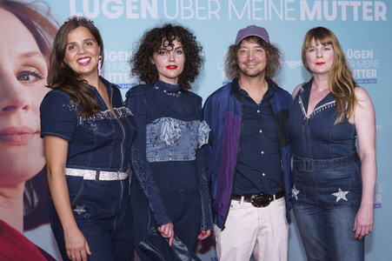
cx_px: 205
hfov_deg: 38.0
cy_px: 132
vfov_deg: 25.8
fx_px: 569
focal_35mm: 52
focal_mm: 50
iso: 500
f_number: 4.5
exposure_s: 1/200
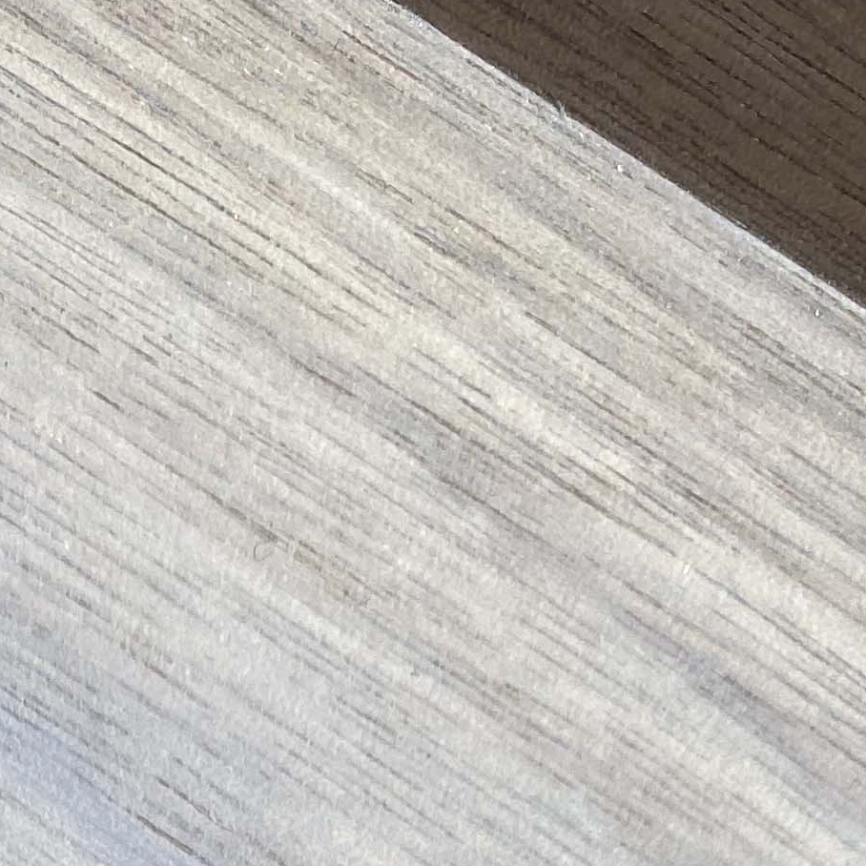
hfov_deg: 16.8
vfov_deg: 14.1
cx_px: 102
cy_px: 1775
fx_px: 2887
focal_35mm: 102
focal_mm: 4.25
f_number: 1.8
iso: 64
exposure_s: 1/231
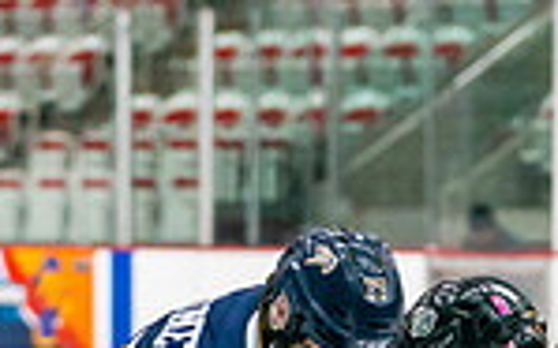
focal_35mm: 399
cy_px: 651
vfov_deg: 3.3
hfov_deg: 5.3
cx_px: 181
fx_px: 6065
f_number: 2.8
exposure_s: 1/1250
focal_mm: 82
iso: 3200
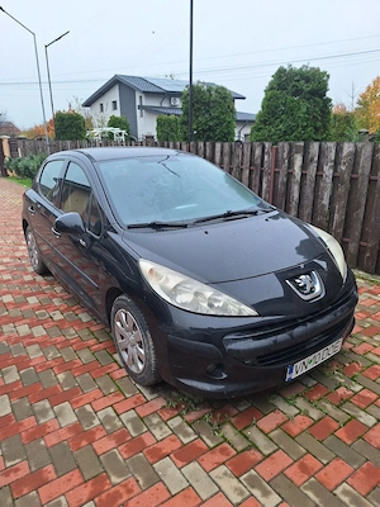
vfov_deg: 73.9
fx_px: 337
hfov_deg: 58.9
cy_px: 254
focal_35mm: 23
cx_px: 190
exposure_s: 1/256
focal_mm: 5.54
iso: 40
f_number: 1.8
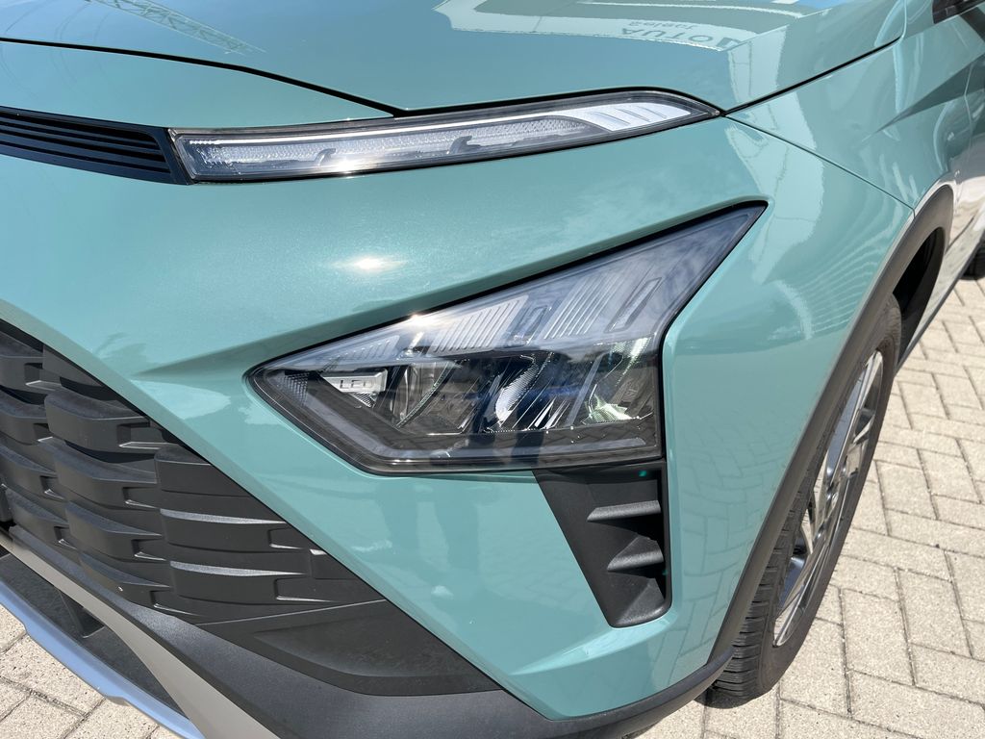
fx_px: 740
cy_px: 370
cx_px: 492
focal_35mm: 26
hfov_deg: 67.3
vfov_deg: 53.1
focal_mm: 5.1
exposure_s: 1/2825
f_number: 1.6
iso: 50
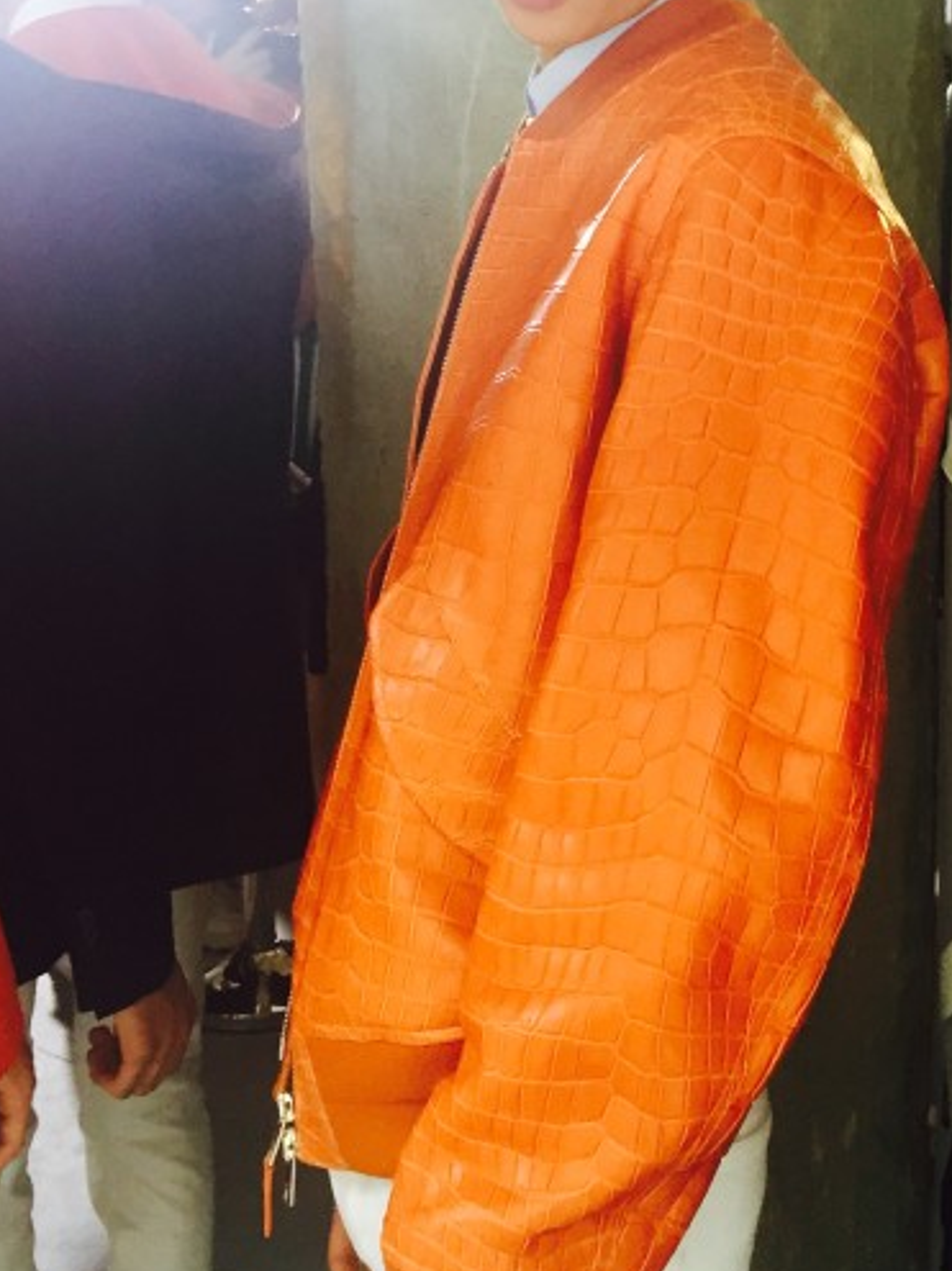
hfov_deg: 24.0
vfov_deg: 31.3
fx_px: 2201
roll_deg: -2.2
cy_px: 239
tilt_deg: -3.4
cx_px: 770
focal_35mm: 60
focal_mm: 4.15
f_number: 2.2
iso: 32
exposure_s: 1/30
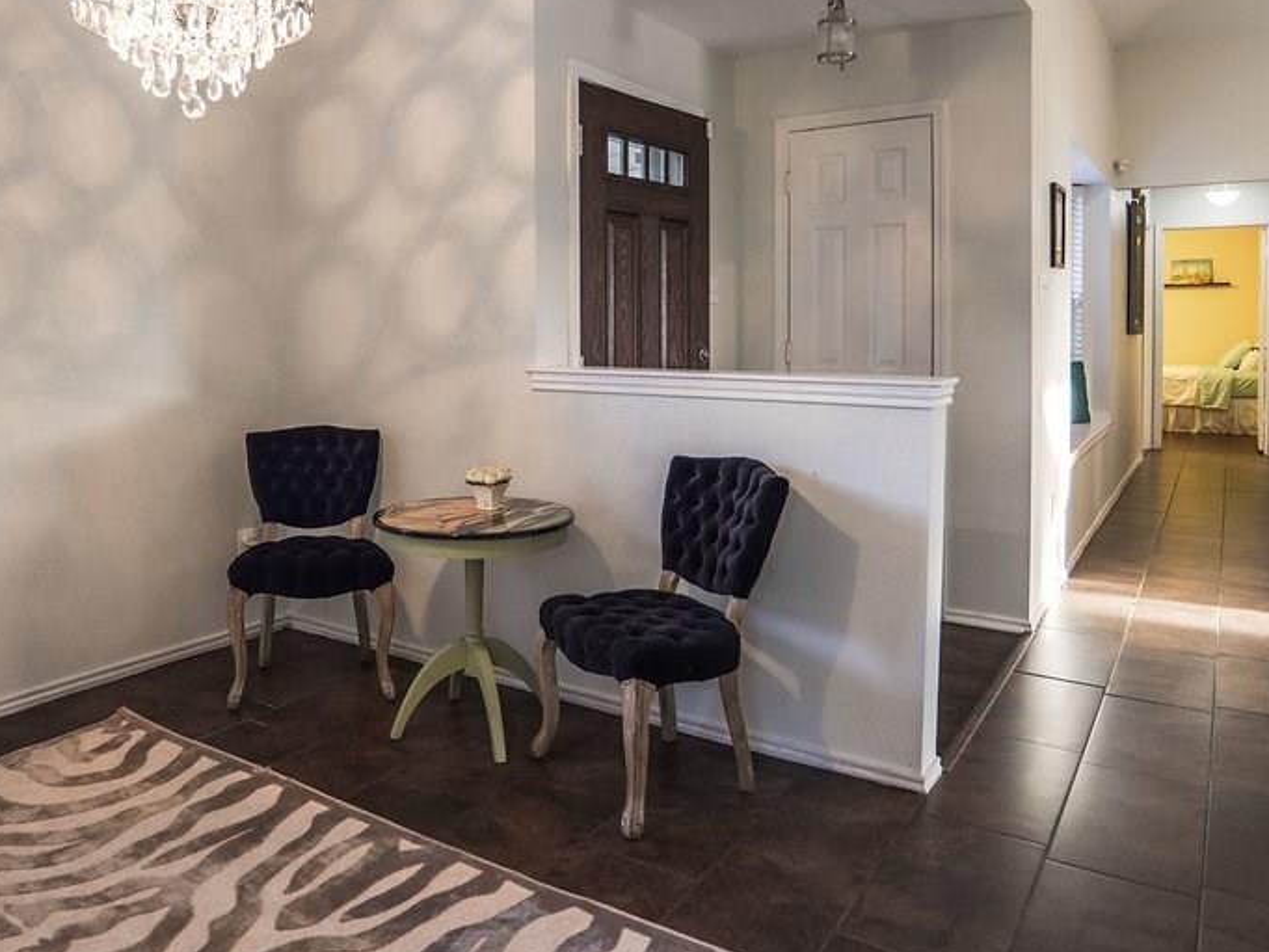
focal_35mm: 26
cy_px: 346
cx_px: 495
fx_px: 953
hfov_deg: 66.5
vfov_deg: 52.4
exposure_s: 1/80
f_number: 3.5
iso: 1250
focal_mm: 18
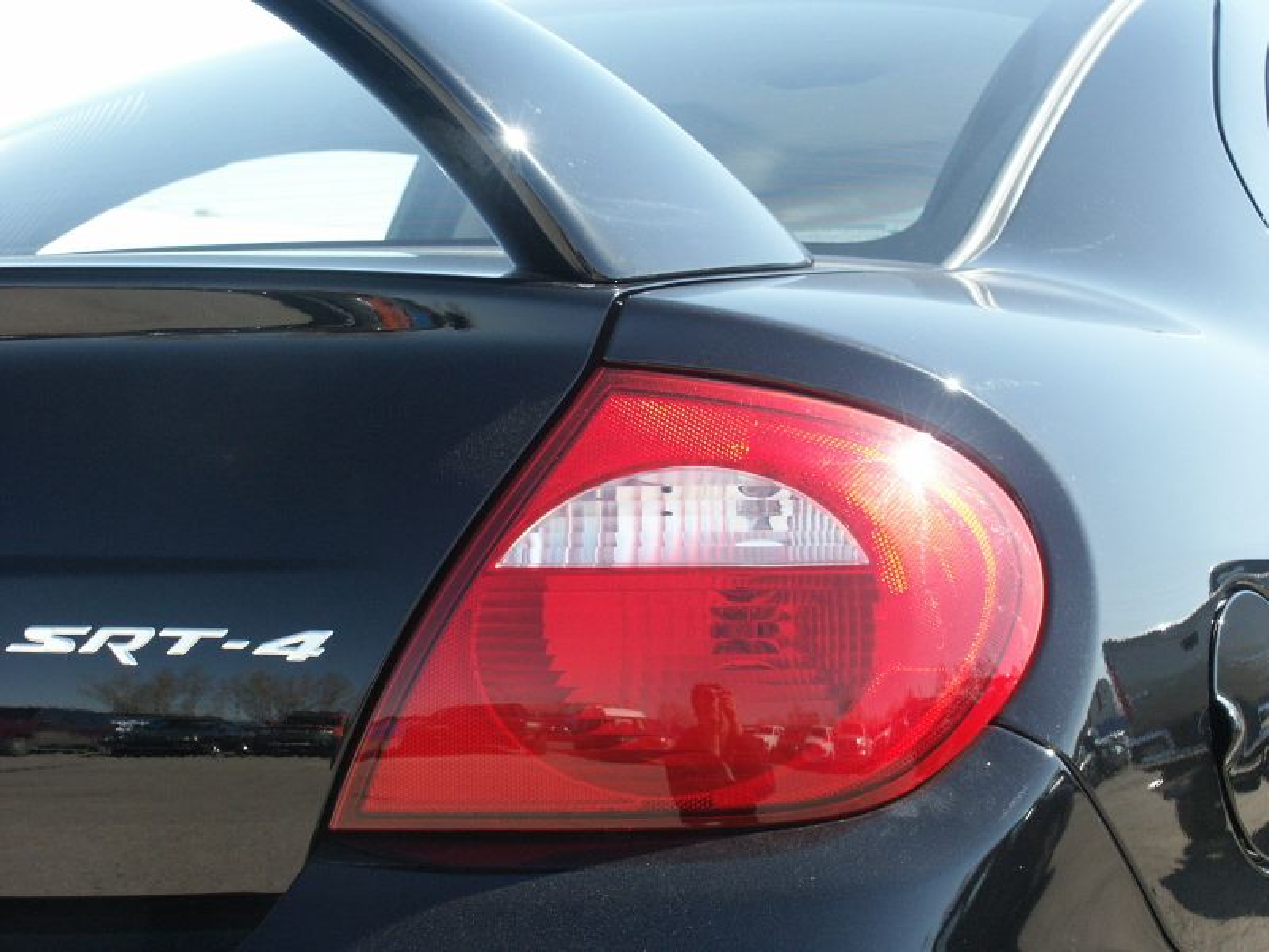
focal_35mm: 86
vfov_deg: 17.2
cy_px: 476
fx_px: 3153
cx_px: 634
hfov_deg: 22.8
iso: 125
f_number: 4.5
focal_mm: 21.35
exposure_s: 1/250
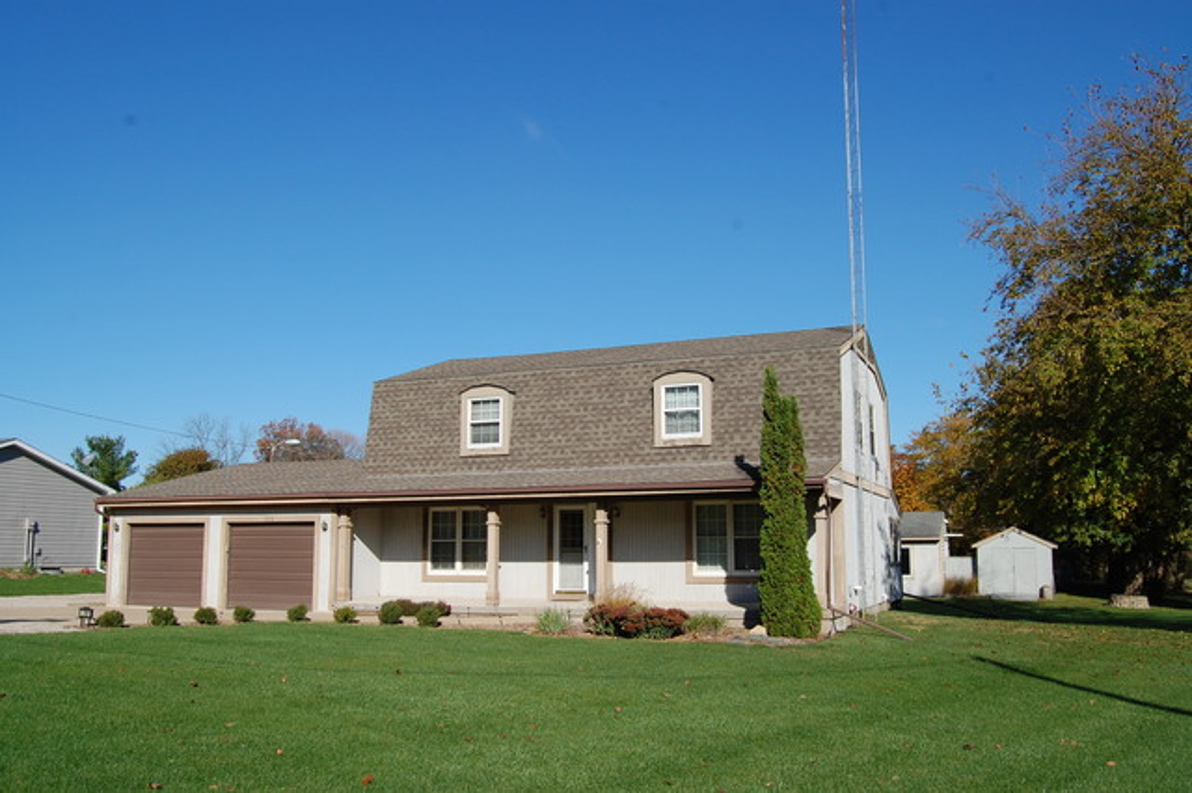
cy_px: 396
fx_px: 993
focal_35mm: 30
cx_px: 596
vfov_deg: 43.6
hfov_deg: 62.0
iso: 200
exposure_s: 1/400
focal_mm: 20
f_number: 10
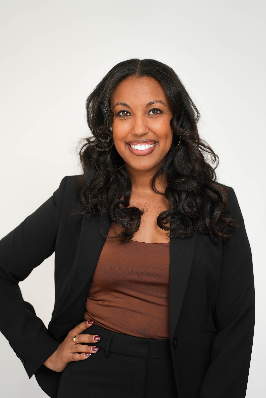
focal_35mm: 89
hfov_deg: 15.4
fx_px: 985
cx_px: 133
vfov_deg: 22.9
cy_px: 199
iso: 250
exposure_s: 1/320
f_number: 2.8
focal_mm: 89
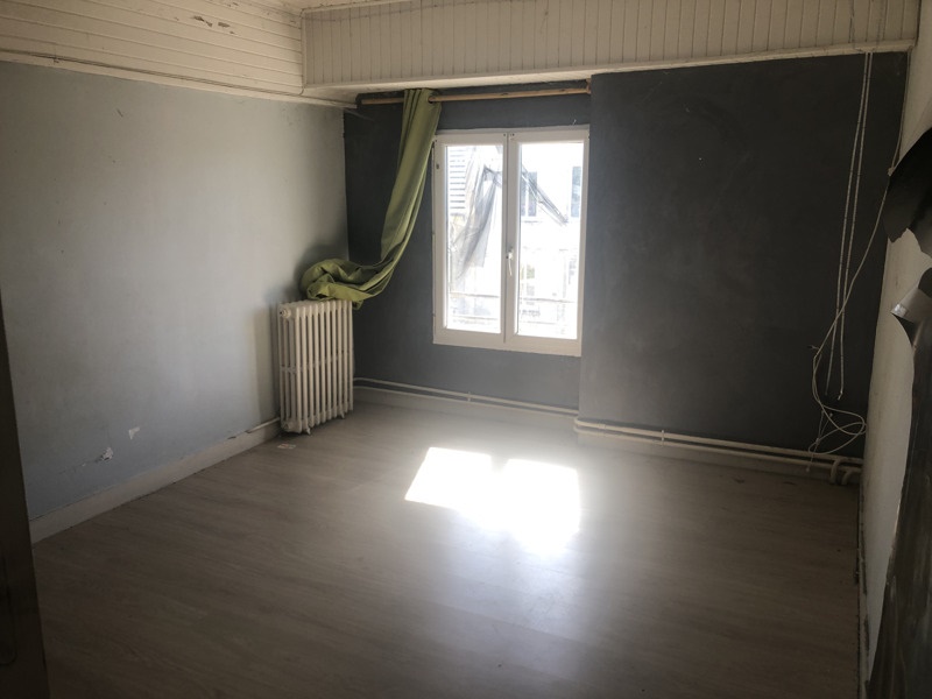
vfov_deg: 49.7
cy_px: 350
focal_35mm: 28
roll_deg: +0.4
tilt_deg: -12.3
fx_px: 754
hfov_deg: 63.4
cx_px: 466
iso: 25
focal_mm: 3.99
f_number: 1.8
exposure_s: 1/90
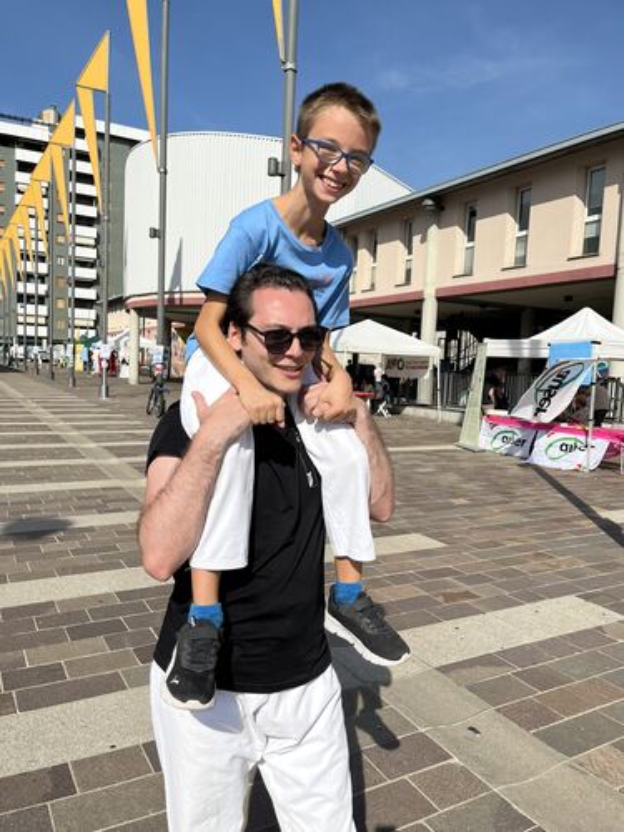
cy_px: 416
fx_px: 625
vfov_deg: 67.3
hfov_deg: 53.1
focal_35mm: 26
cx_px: 312
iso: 50
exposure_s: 1/5319
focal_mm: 5.1
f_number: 1.6
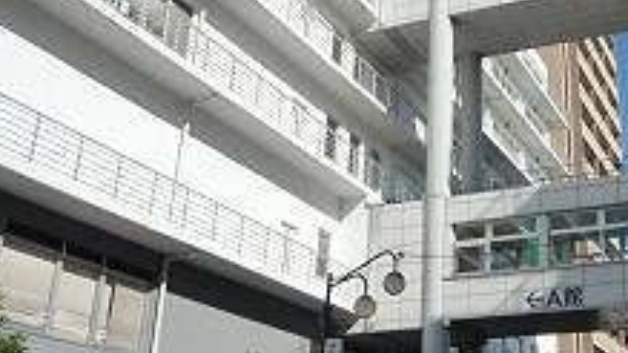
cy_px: 132
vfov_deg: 23.4
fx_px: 849
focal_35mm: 51
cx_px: 465
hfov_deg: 39.6
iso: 160
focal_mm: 4.4
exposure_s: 1/800
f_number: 5
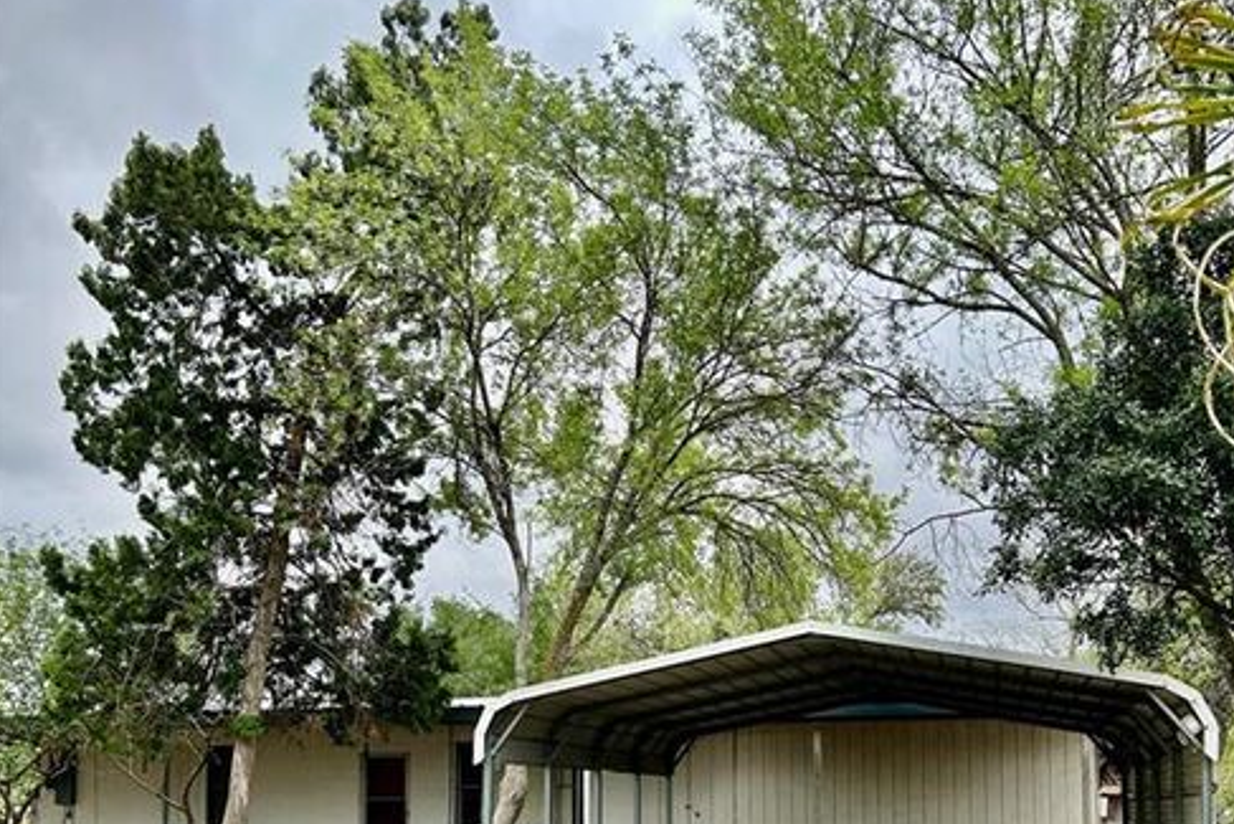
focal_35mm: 37
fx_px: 1269
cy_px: 747
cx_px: 618
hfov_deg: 51.9
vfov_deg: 34.0
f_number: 1.5
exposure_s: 1/3257
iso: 50
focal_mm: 5.7
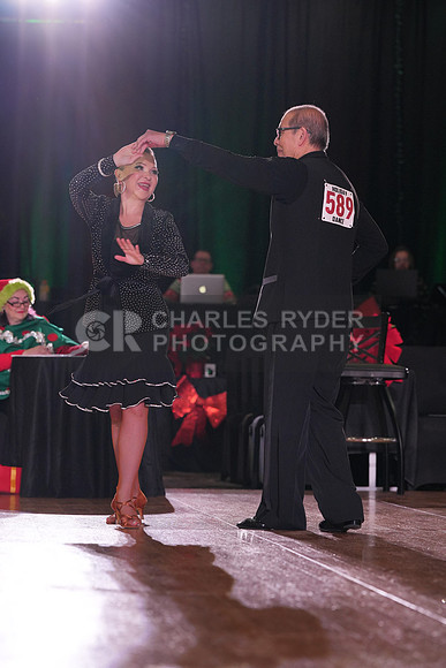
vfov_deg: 16.1
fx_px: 2358
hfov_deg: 10.8
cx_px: 223
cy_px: 334
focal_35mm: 127
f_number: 4
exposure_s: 1/500
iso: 1250
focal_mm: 127
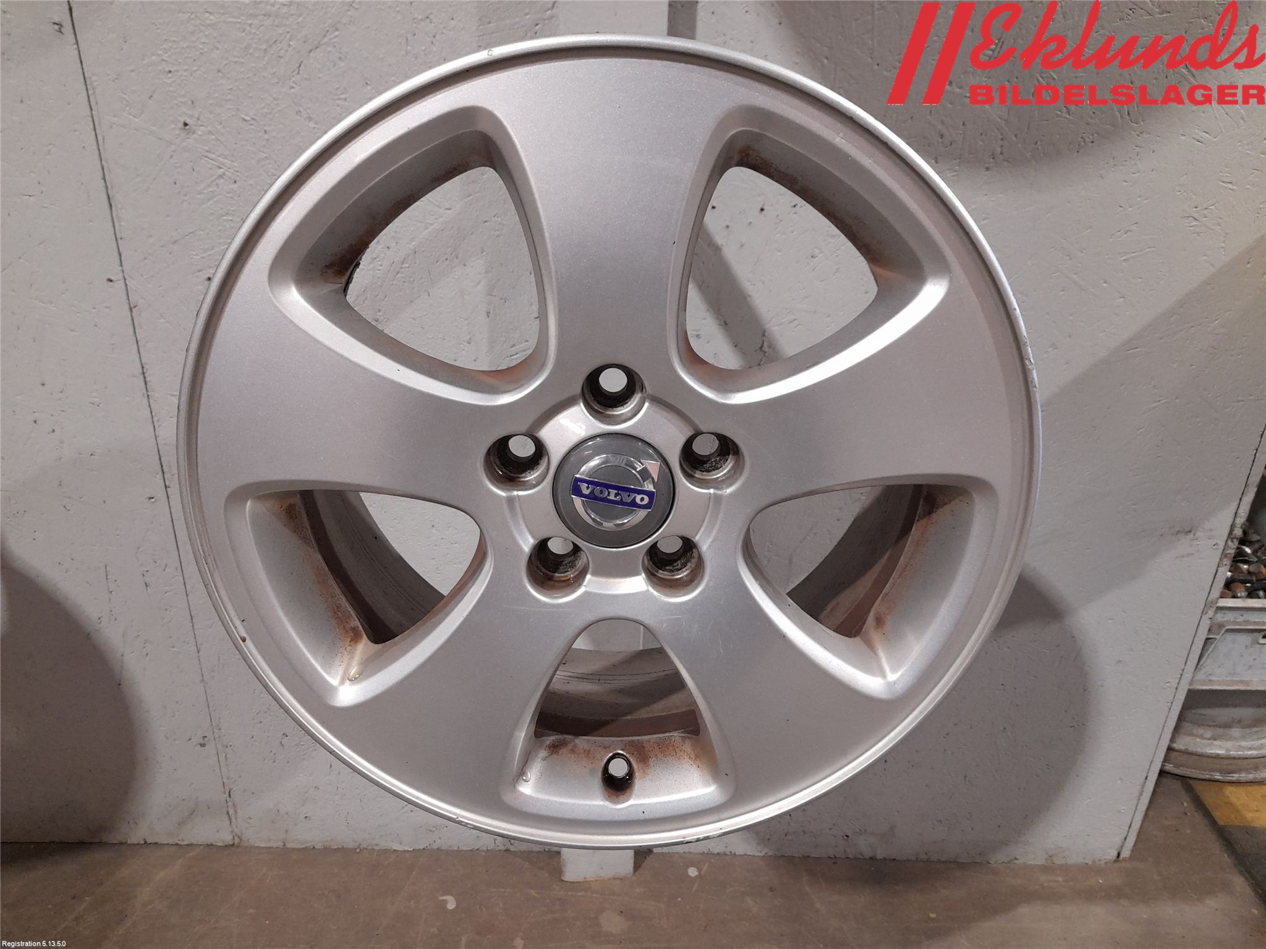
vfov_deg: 54.9
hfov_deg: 69.4
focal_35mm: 25
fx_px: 914
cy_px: 474
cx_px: 633
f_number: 2
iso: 250
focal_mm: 4.6
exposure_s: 1/50
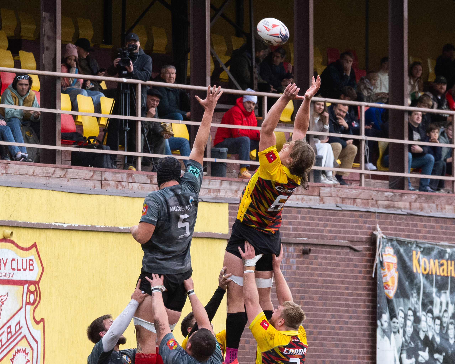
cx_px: 175
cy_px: 198
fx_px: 7365
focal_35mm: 547
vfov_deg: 2.8
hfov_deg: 3.5
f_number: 7.1
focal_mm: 200
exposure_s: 1/1000
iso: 1600
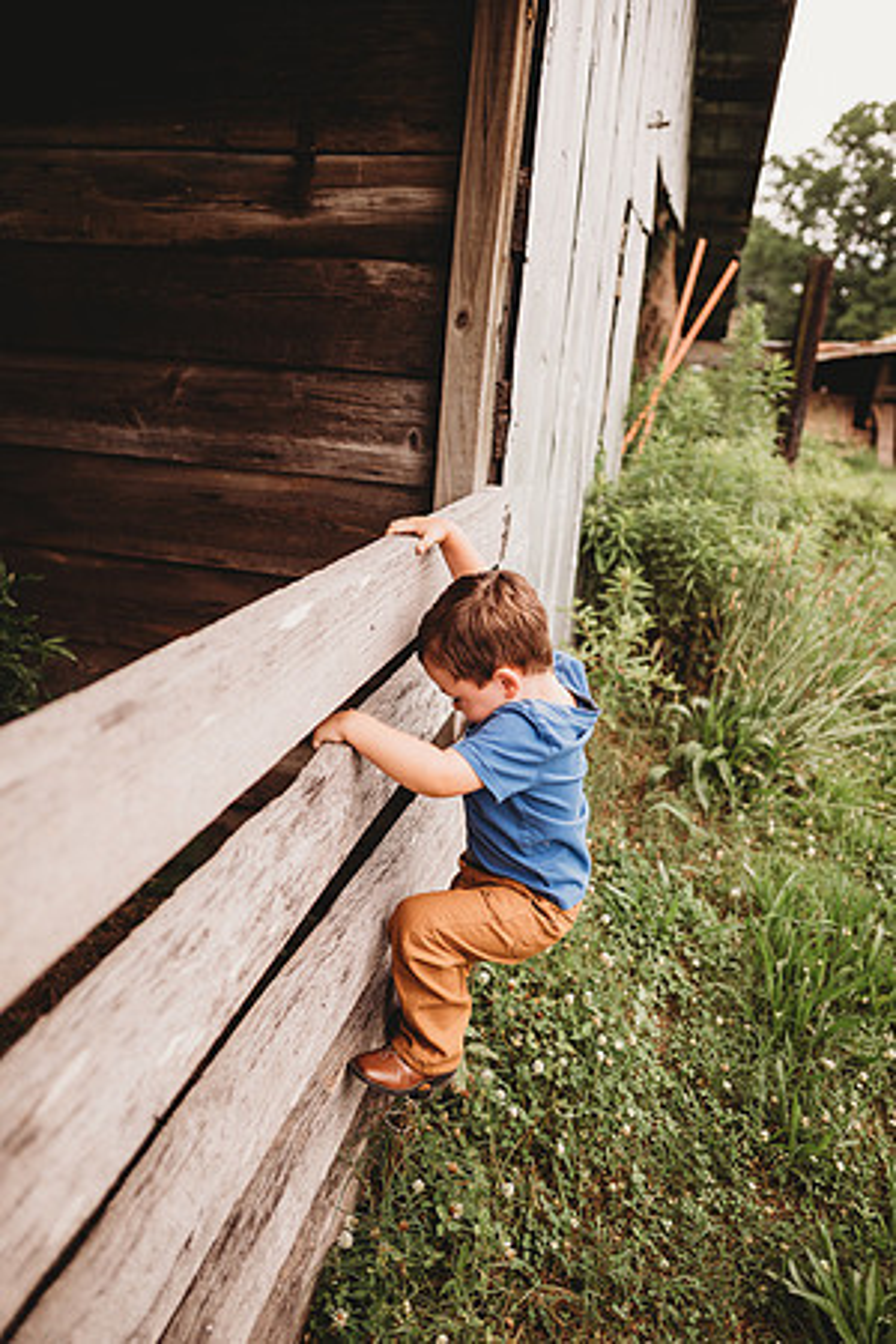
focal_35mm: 24
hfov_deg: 53.1
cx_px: 448
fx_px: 896
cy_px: 672
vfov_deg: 73.7
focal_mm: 24
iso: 100
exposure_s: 1/1000
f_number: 2.2
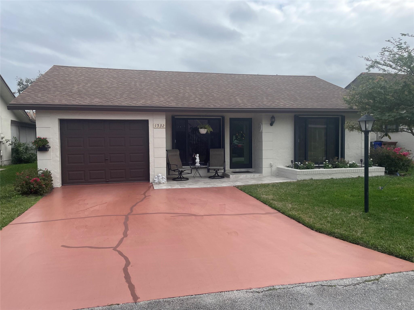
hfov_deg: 67.3
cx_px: 207
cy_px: 155
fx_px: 311
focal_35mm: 26
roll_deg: +1.2
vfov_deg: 53.1
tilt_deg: -1.9
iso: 32
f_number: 1.6
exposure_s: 1/4000
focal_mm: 4.2
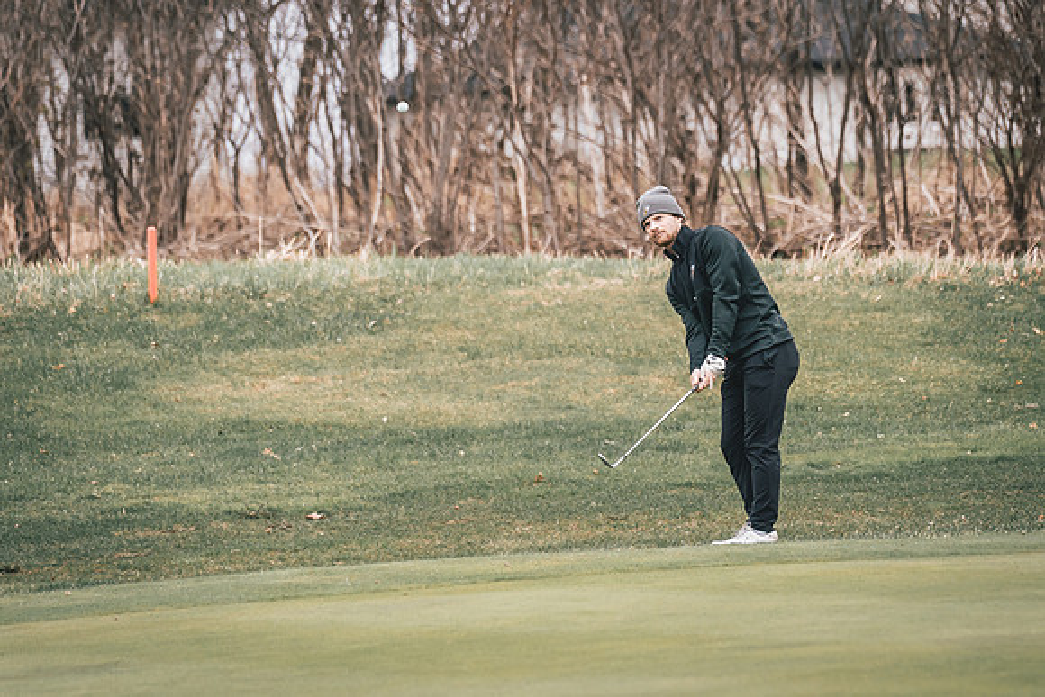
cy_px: 349
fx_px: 7852
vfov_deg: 5.1
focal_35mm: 270
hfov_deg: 7.6
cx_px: 701
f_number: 2.8
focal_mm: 150
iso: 640
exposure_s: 1/4000
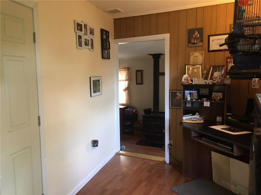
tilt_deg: -5.6
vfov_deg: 48.2
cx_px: 130
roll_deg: +0.7
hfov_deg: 61.7
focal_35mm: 29
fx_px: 219
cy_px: 98
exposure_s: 1/17
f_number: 2.2
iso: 200
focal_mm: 4.15
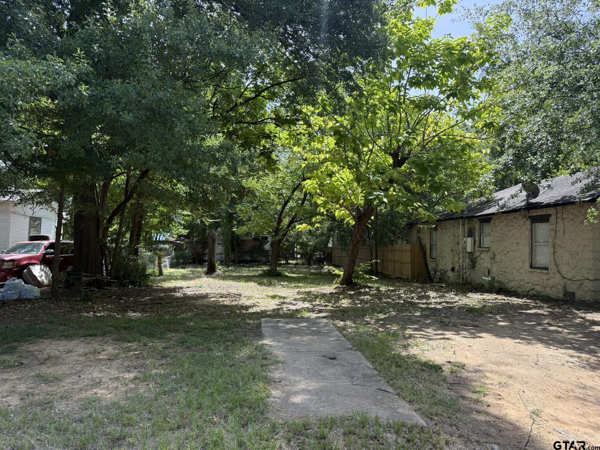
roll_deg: -0.8
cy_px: 225
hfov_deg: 71.6
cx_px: 300
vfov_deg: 56.8
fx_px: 416
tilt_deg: +2.7
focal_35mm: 24
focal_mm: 6.76
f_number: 1.78
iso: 100
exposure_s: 1/1211
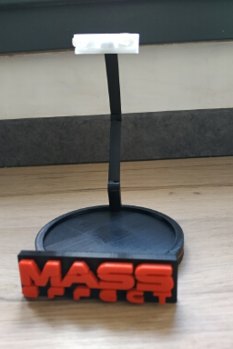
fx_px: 252
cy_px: 174
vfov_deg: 69.4
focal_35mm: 26
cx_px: 109
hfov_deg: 49.5
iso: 250
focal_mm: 3.94
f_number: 1.9
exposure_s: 1/33
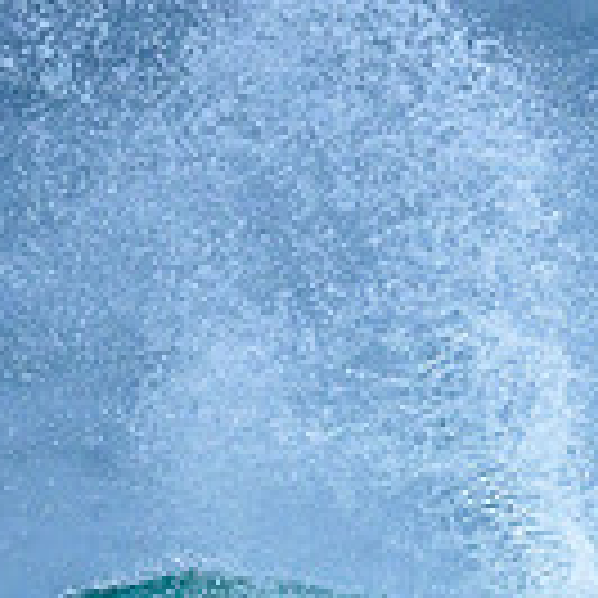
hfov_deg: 0.6
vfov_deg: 0.6
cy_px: 857
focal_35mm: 2971
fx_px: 58067
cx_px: 1007
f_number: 6.3
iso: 1800
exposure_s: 1/3200
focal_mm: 800
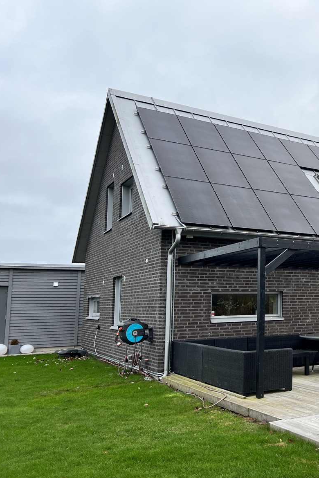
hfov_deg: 32.9
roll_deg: +0.3
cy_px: 245
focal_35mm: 37
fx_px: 491
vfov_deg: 51.9
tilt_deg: +7.3
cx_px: 322
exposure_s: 1/705
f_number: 1.5
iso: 50
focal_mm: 5.7
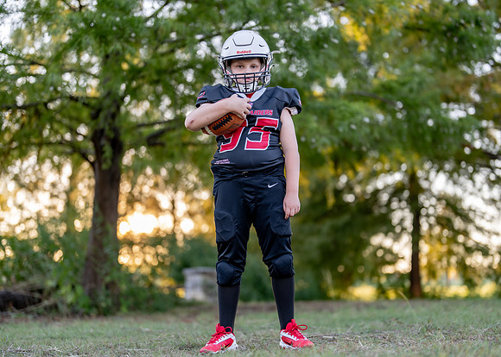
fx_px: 788
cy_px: 188
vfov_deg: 25.6
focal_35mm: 55
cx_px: 263
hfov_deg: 35.3
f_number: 1.2
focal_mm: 50
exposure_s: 1/400
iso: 100
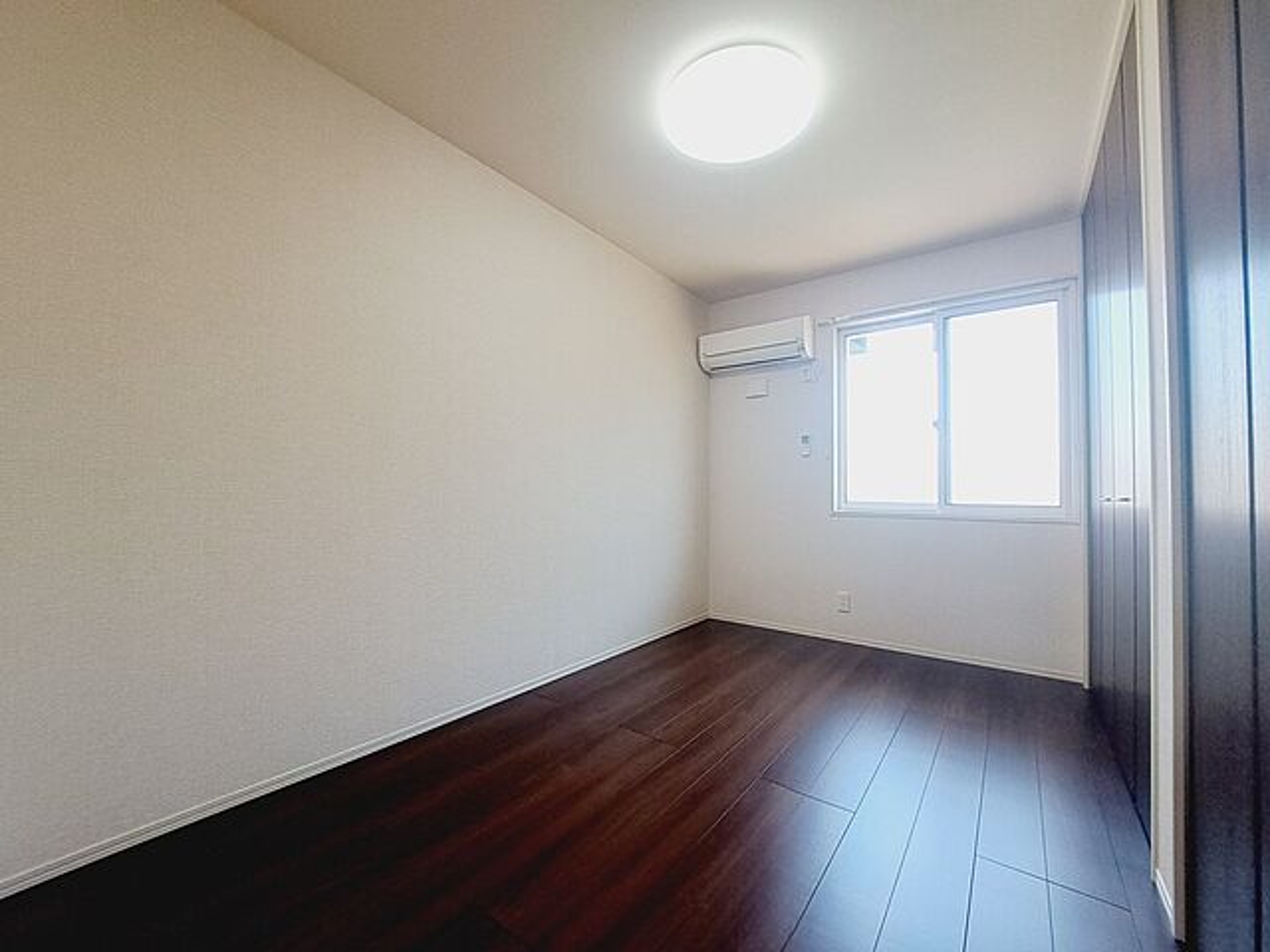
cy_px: 476
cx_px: 635
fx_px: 477
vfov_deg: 89.9
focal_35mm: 13
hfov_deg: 106.2
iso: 50
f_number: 2.2
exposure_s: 1/60
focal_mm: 1.74
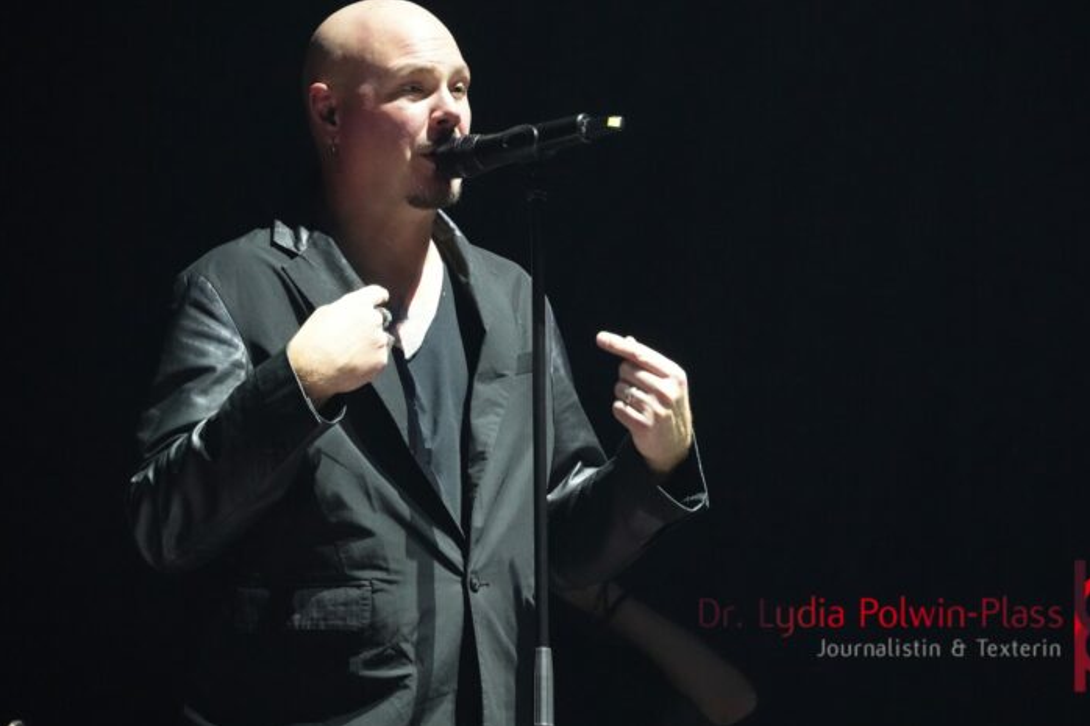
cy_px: 348
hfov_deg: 9.9
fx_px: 6296
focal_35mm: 208
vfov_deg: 6.6
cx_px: 597
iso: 6400
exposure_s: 1/200
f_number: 5.6
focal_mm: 126
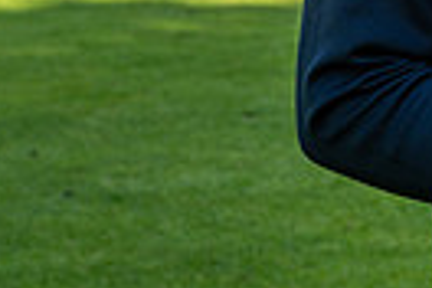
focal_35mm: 272
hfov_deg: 7.2
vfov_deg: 5.0
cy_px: -281
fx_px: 3264
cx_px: 929
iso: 160
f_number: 8
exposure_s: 1/100
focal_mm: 62
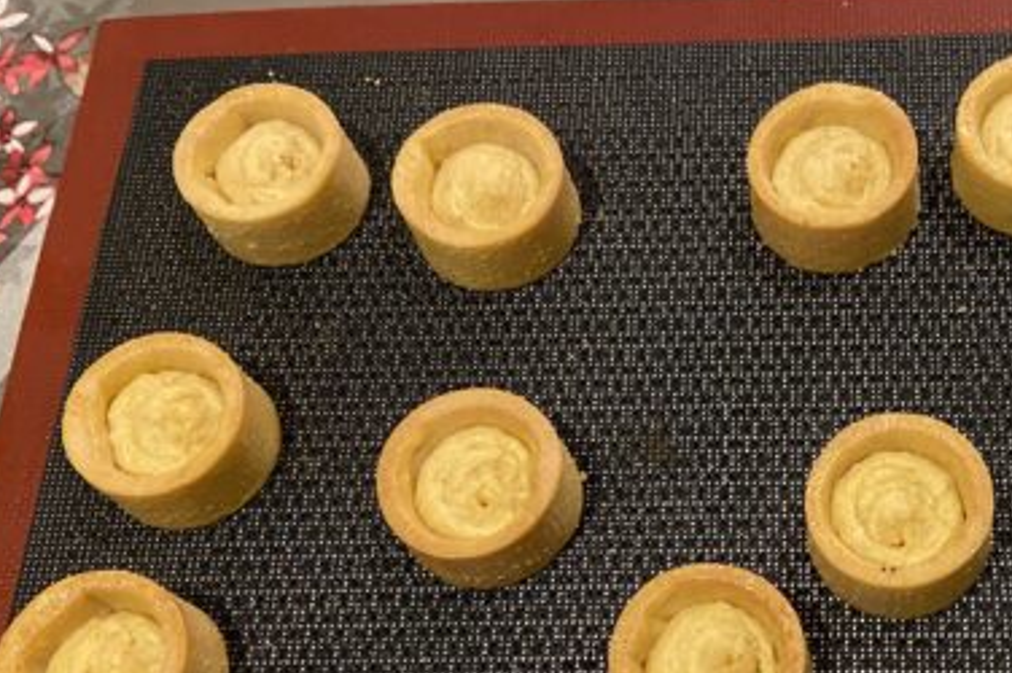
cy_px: 552
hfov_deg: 39.5
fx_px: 1348
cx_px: 814
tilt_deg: -69.3
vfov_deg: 27.4
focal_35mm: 48
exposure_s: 1/33
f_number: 1.8
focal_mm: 4.25
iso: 640
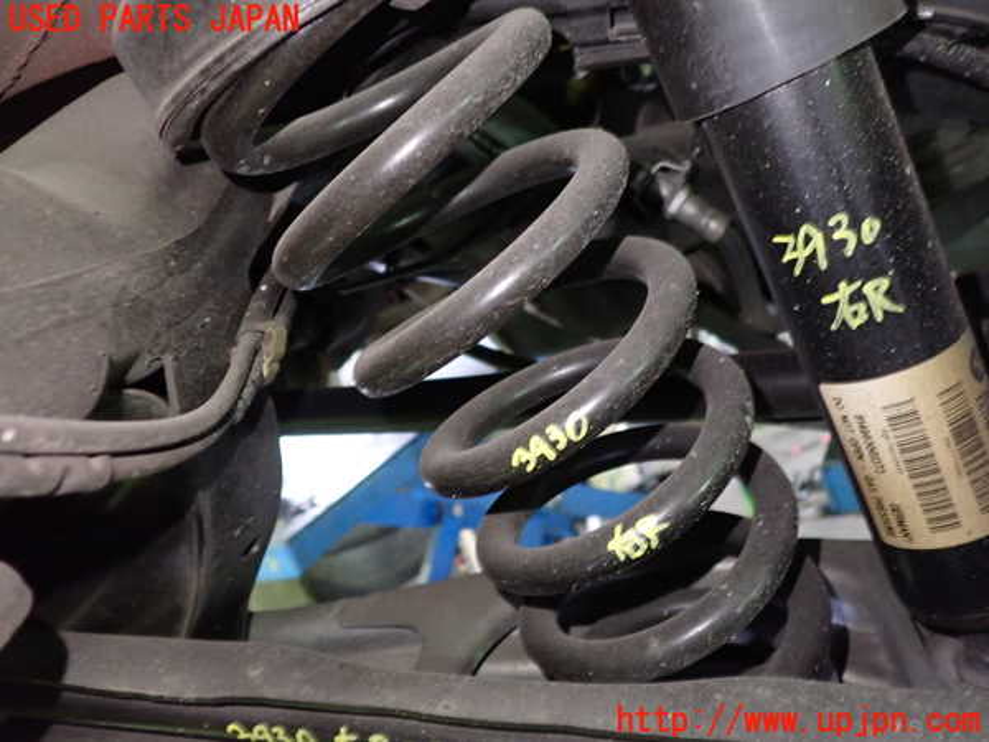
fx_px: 857
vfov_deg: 46.8
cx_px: 494
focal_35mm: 30
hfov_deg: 60.0
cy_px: 371
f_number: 2.3
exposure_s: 1/15
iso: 800
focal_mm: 5.4
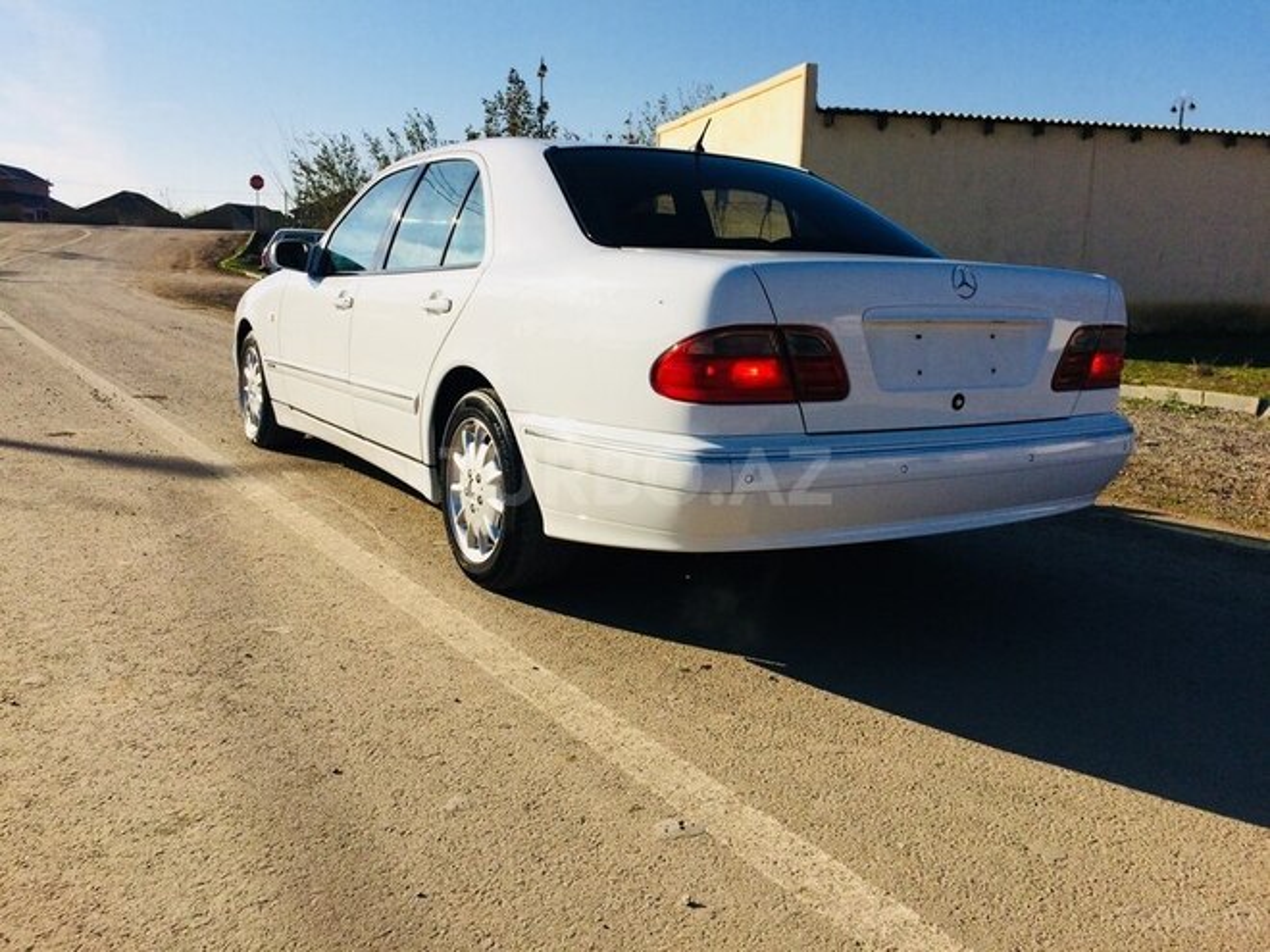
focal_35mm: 29
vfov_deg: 48.2
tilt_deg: -10.2
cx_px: 635
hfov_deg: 61.7
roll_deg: -2.1
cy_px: 476
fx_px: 1064
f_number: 2.2
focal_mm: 4.15
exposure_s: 1/3731
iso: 32
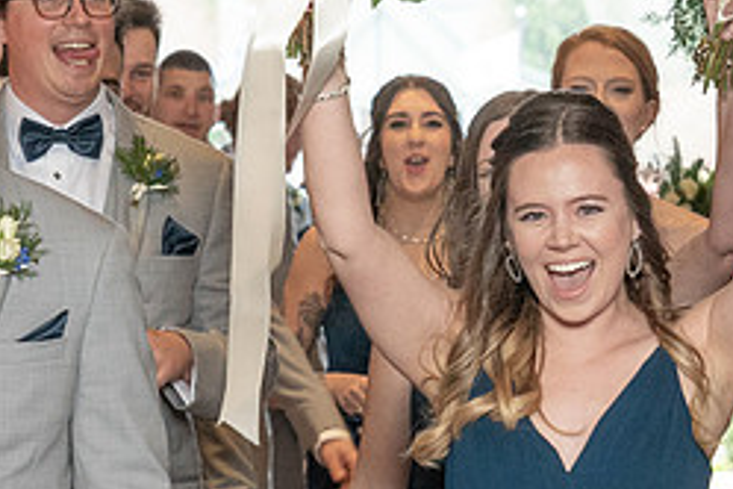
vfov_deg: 5.7
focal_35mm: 240
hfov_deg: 8.6
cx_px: 330
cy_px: 461
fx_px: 4886
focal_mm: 63
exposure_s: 1/200
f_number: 4
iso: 2000
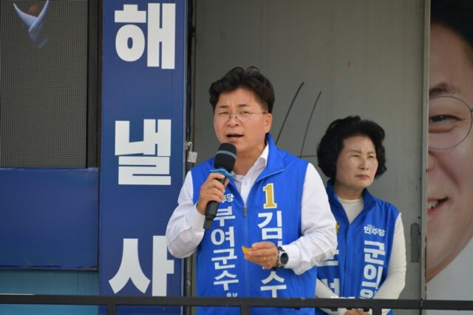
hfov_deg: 6.9
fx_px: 3939
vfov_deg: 4.6
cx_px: 236
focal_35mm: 300
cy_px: 158
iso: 160
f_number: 5.6
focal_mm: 300
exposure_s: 1/250
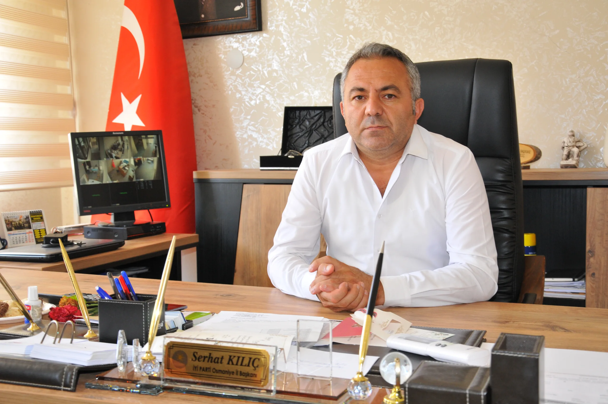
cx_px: 304
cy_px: 202
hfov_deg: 43.7
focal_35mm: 45
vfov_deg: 29.8
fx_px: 759
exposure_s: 1/25
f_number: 6.3
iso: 640
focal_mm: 30
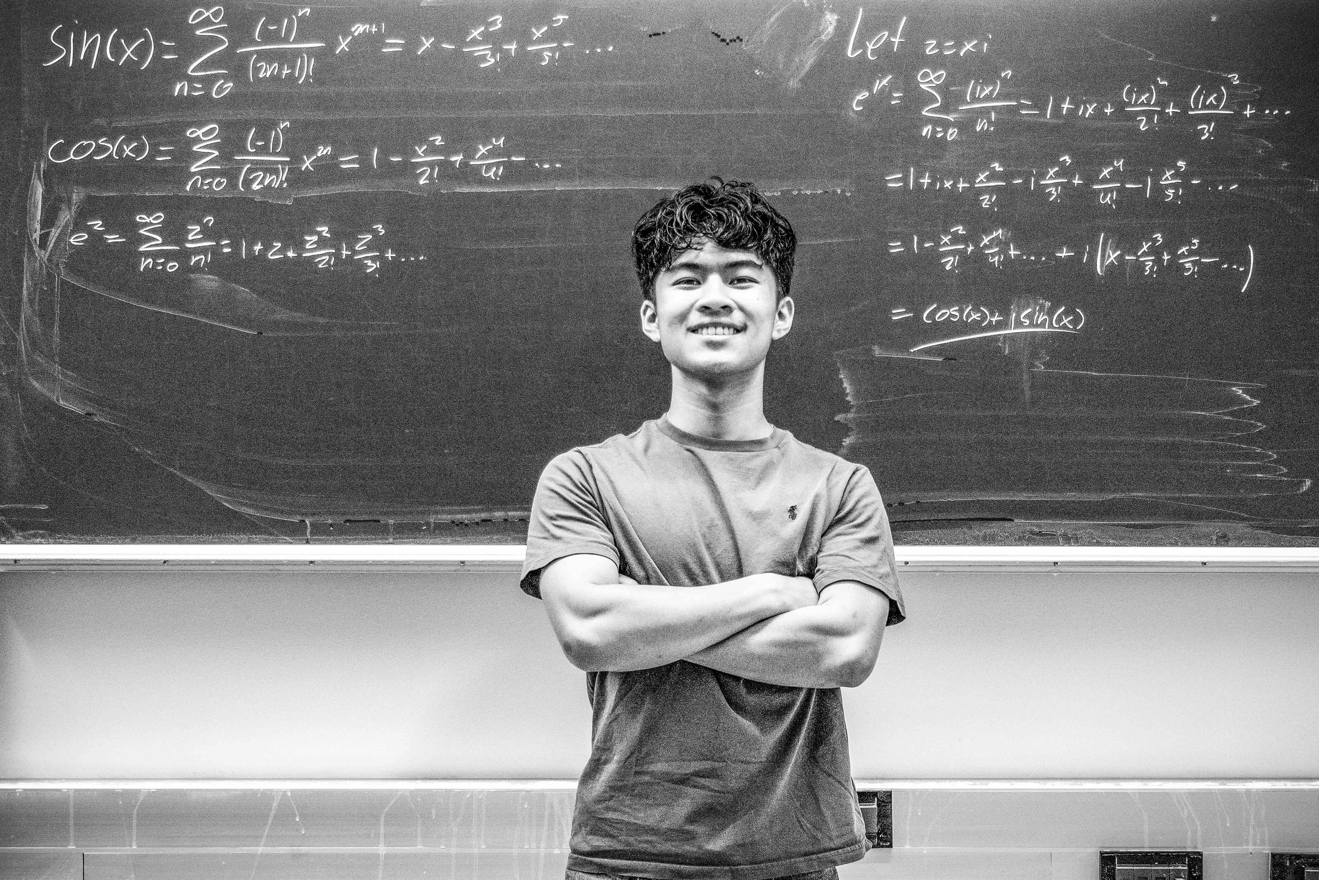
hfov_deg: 47.4
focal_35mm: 41
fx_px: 1502
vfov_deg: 32.6
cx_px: 660
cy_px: 440
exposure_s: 1/80
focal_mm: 14.9
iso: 1250
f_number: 3.4
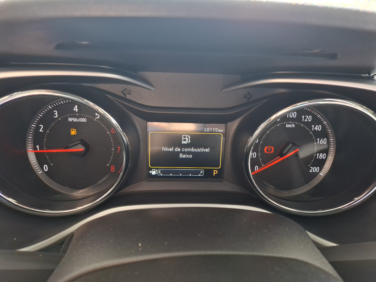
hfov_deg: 73.9
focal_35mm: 23
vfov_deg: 58.9
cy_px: 141
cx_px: 188
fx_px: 250
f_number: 1.8
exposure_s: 1/120
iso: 160
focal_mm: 5.54
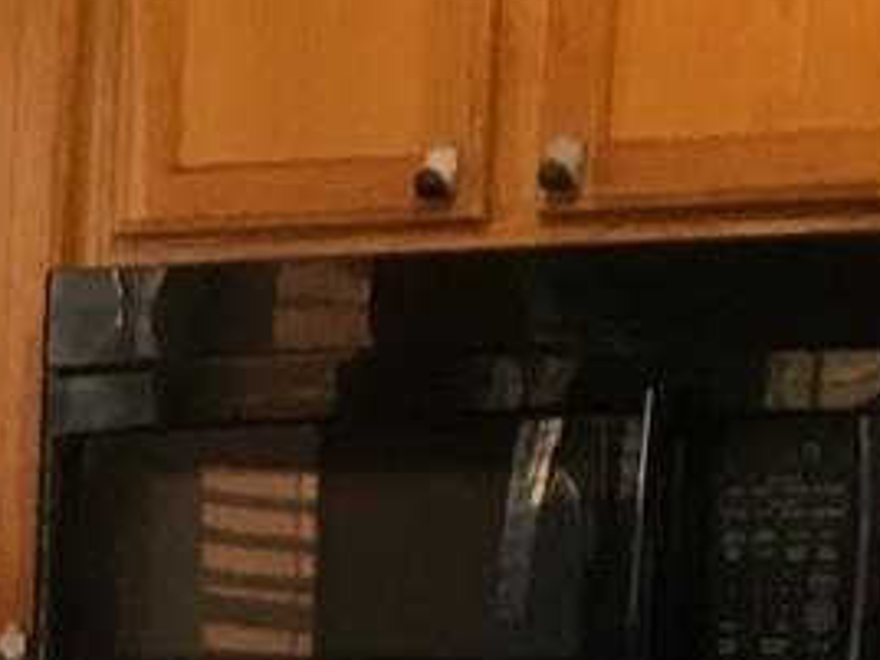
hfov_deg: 8.3
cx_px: -1146
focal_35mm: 222
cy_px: 1576
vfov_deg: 6.4
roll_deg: -0.3
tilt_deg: -10.7
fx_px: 5644
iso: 80
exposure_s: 1/30
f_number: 2.2
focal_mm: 4.15
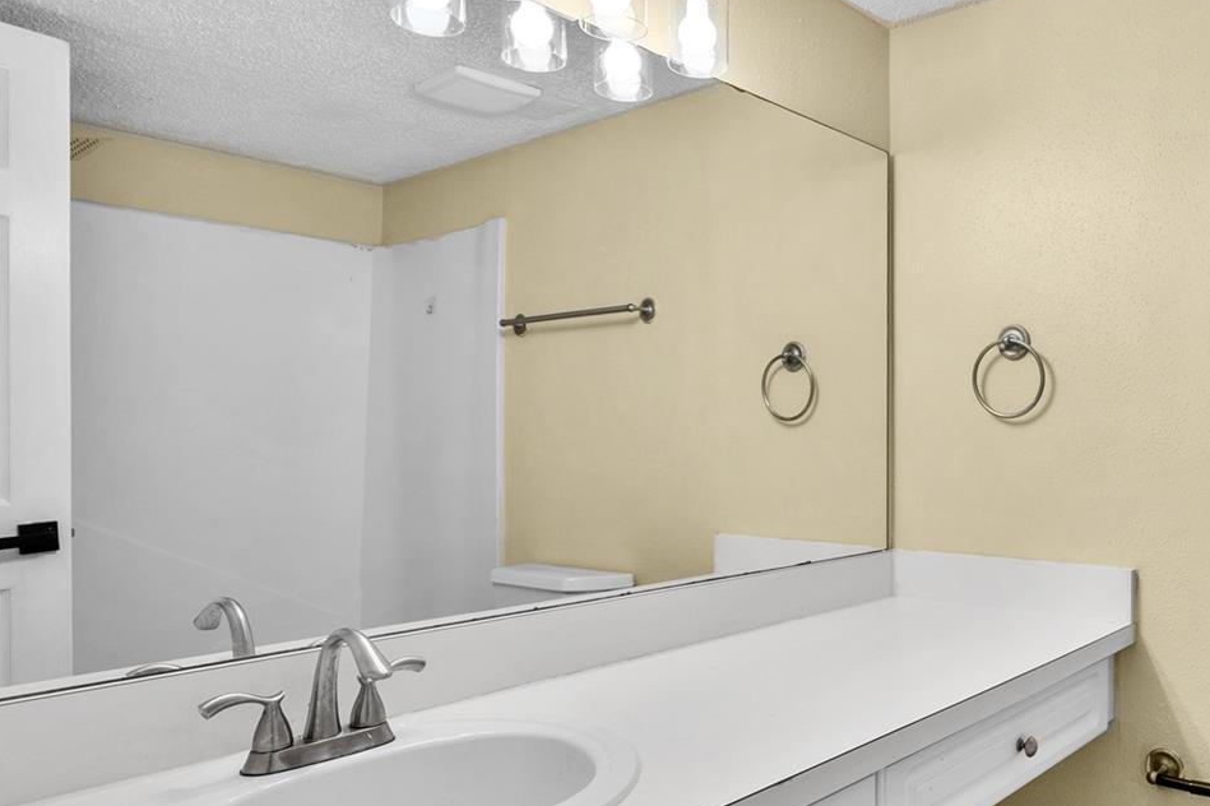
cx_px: 862
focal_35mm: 27
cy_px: 444
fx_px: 907
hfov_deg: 64.5
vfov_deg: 47.8
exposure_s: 1/13
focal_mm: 16
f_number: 9
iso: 500
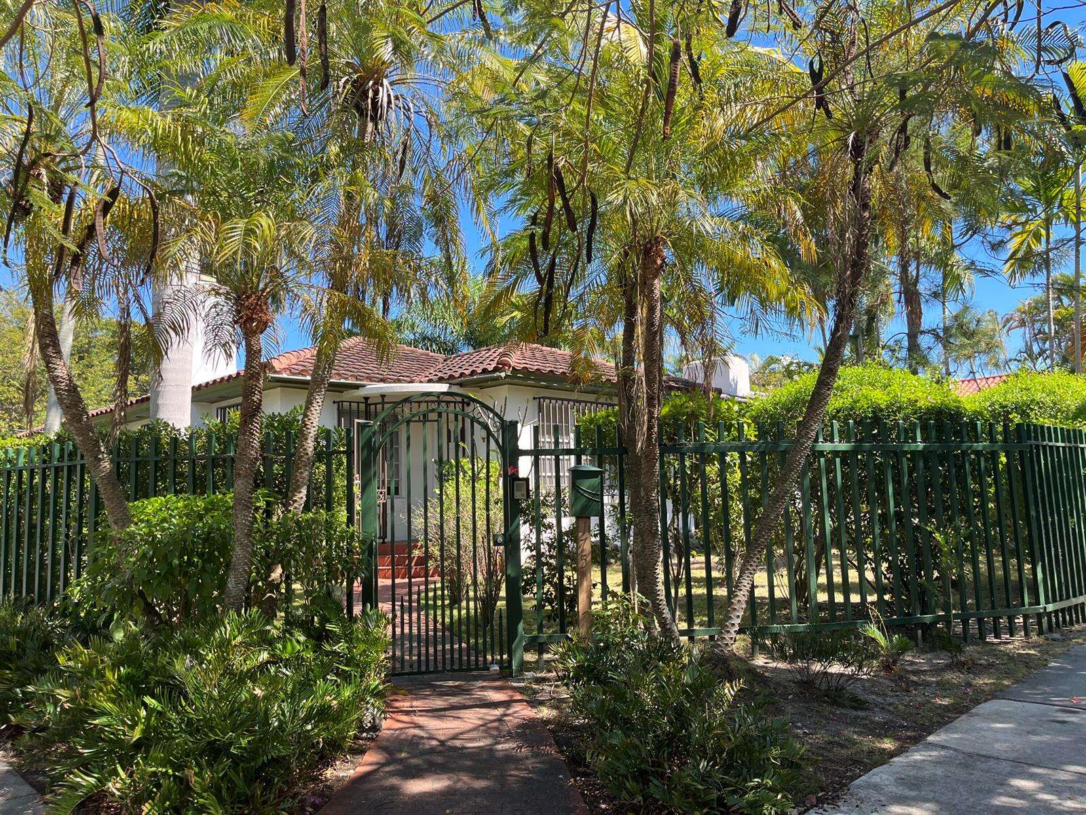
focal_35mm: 26
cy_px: 408
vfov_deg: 53.1
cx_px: 543
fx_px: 816
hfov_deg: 67.3
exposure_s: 1/787
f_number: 1.6
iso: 50
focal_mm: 5.1
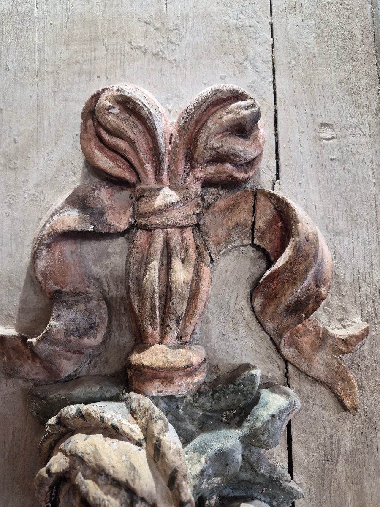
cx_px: 190
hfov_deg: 58.9
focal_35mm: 23
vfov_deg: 73.9
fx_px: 337
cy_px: 254
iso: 400
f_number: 1.8
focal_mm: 5.4
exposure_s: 1/100
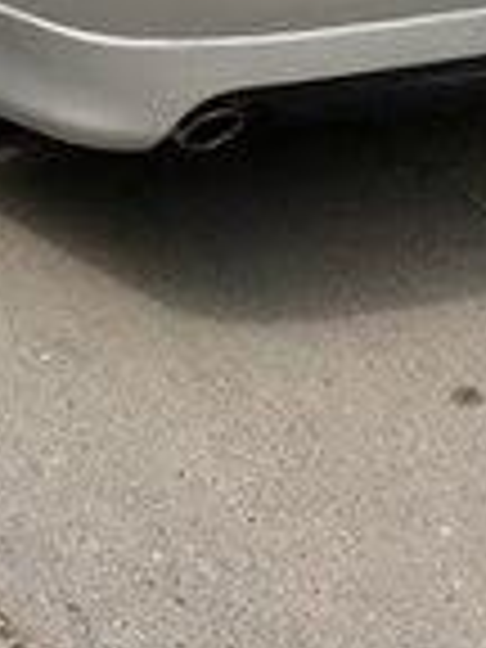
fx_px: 1872
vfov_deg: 17.9
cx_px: 153
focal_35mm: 100
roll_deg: -1.0
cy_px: -270
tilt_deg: -15.8
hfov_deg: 14.8
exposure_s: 1/1538
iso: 25
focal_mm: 4.15
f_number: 2.2
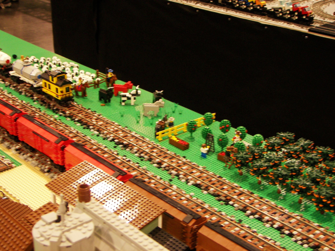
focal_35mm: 58
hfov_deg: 33.2
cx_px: 168
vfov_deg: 25.2
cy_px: 126
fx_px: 561
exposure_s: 1/20
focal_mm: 9.6
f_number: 2.8
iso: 100
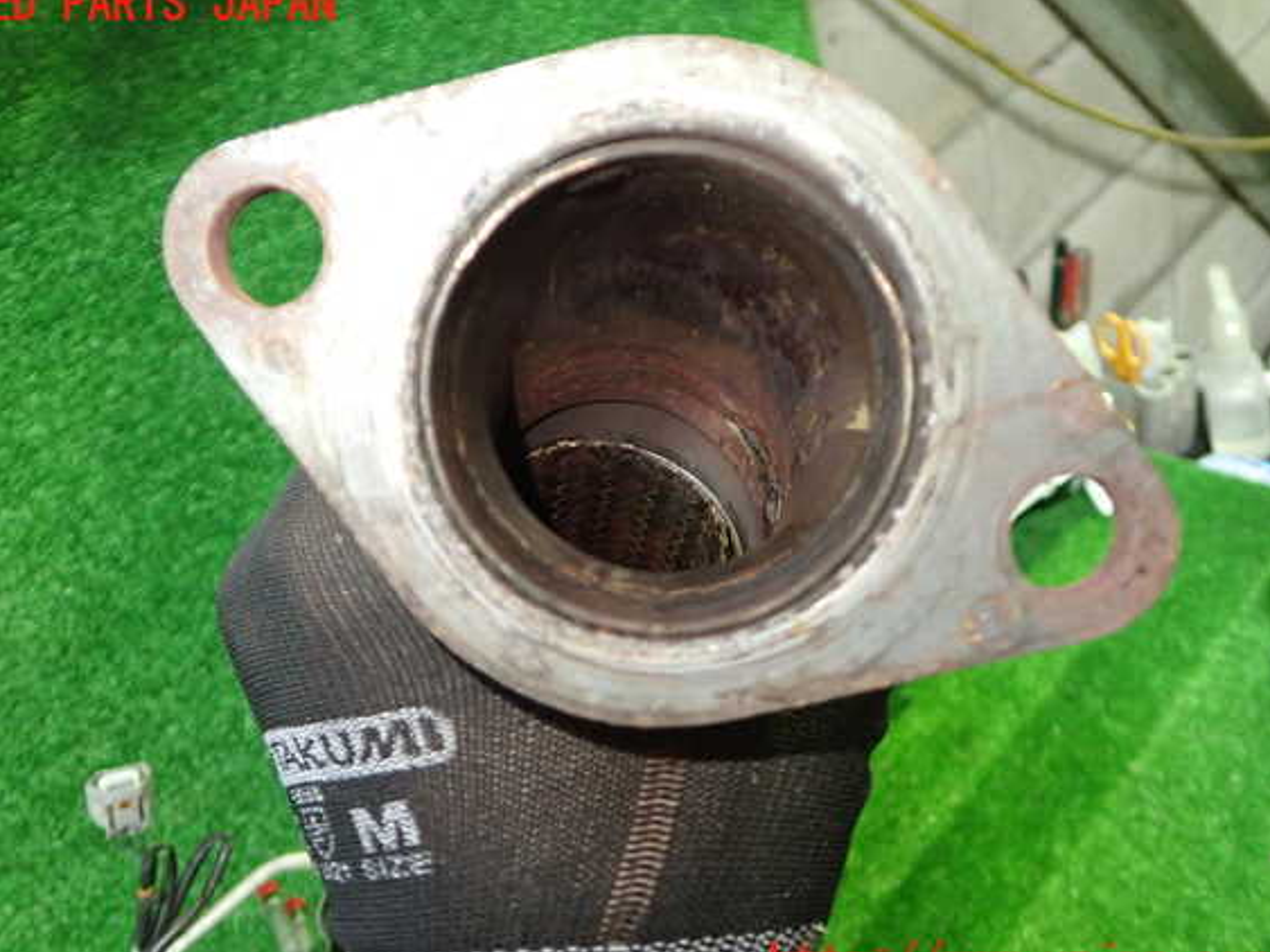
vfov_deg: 44.1
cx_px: 602
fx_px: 1174
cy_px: 485
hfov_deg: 56.8
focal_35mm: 32
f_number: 2.3
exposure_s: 1/30
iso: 640
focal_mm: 5.4
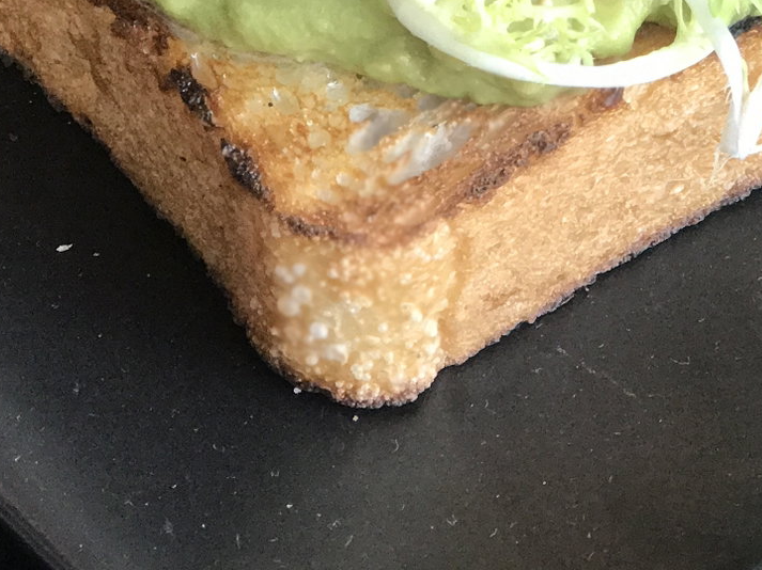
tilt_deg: -40.6
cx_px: 541
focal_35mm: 160
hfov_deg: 12.3
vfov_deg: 9.1
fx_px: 3520
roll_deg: +2.1
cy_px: -192
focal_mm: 6.6
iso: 160
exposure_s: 1/60
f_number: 2.8
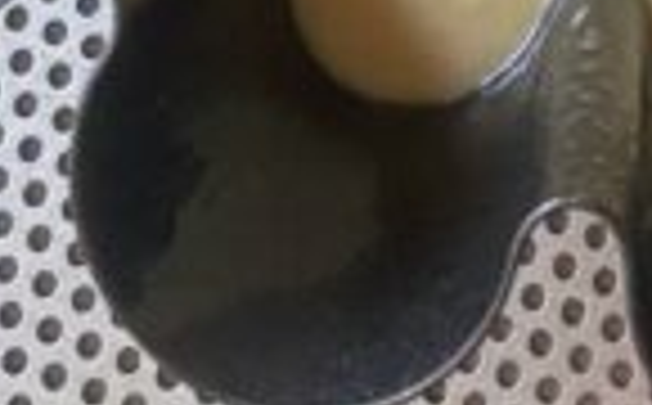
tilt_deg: -74.5
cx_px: 614
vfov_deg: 8.9
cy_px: -693
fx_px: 2252
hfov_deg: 16.2
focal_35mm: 127
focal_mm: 4.25
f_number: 1.8
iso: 400
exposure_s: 1/60
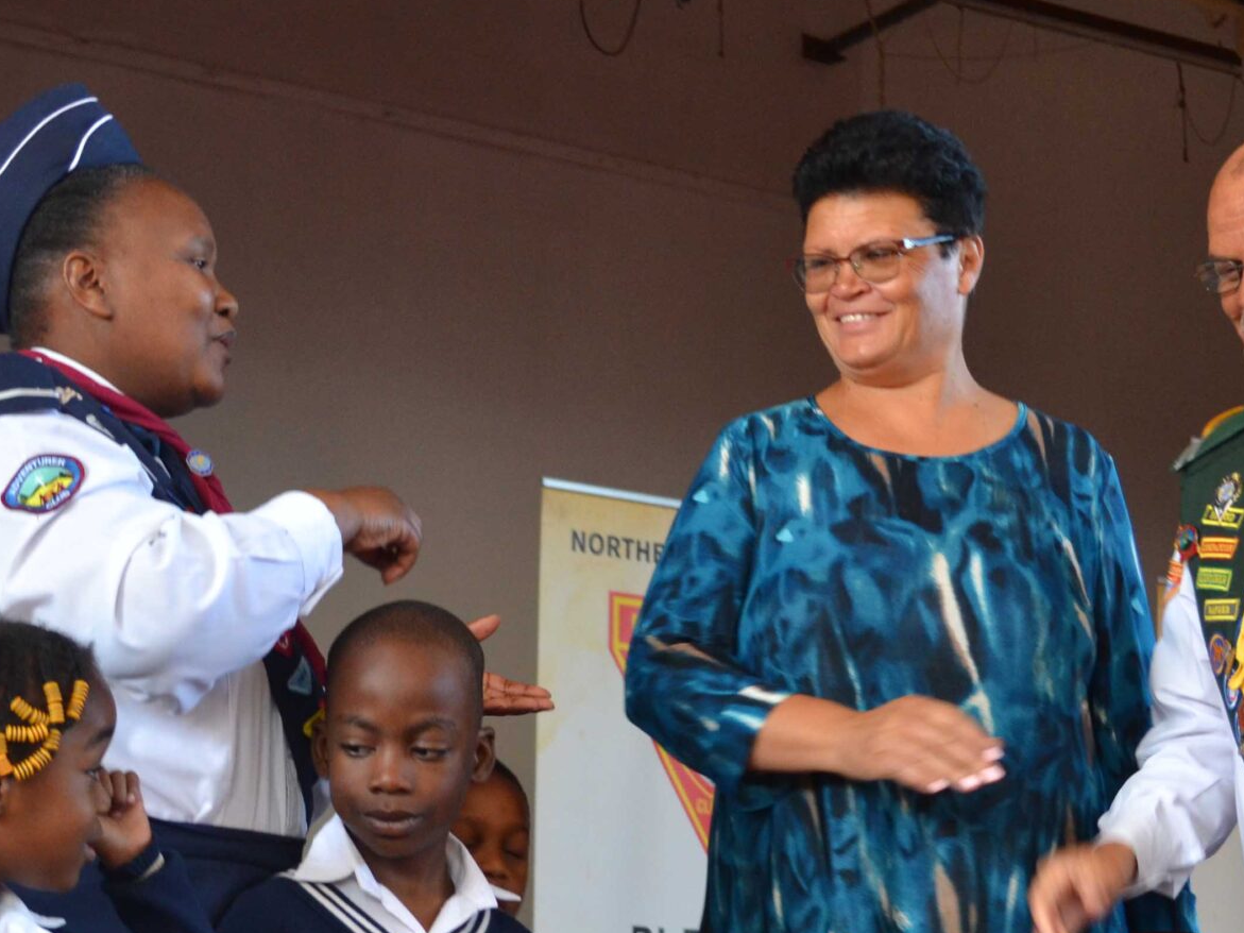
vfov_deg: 17.9
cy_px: 730
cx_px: 687
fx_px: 2947
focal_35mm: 82
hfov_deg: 23.8
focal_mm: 26
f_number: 4.2
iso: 900
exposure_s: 1/60
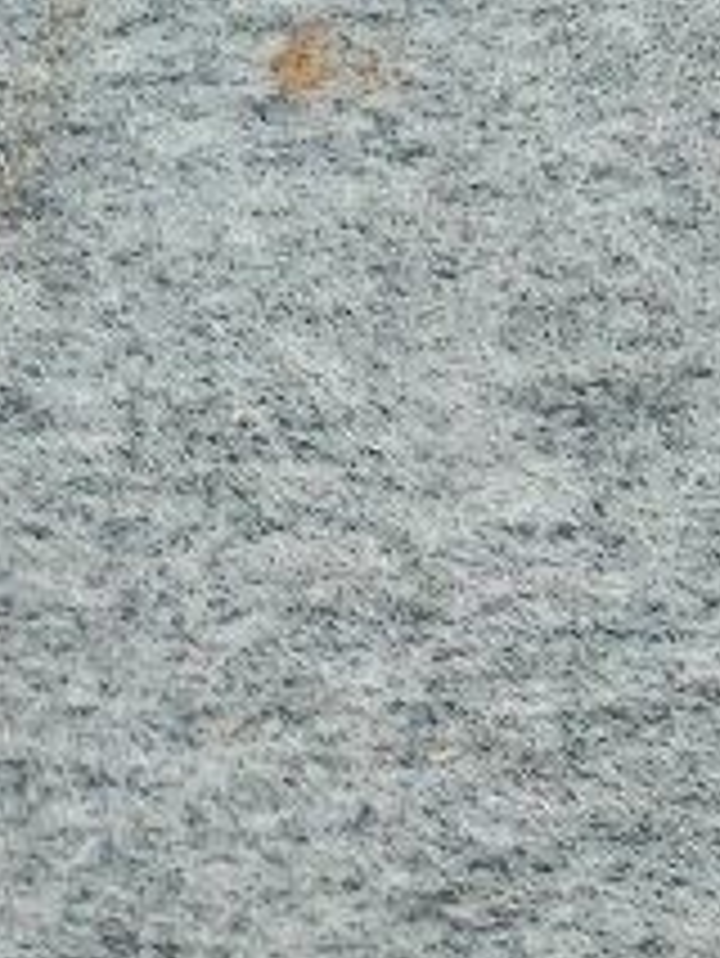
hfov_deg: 9.5
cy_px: -1624
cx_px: 1827
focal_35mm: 135
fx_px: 3740
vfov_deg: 11.2
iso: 800
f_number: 1.8
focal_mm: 5
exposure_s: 1/50
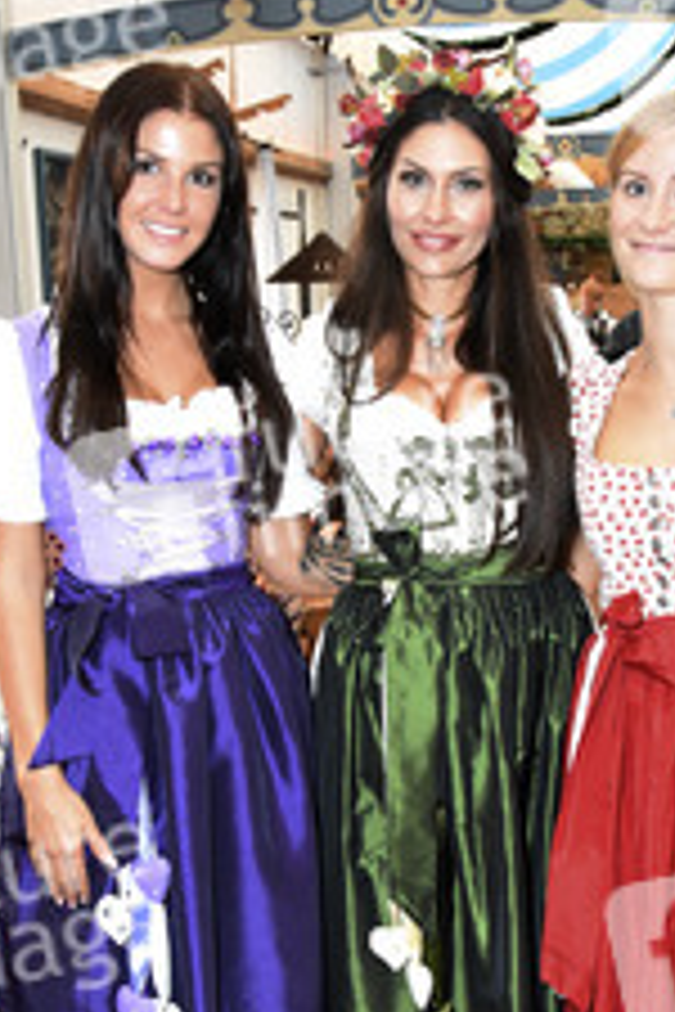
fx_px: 1350
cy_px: 706
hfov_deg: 28.0
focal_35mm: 48
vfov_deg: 40.4
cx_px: 428
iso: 1600
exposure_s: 1/160
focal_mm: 18
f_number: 5
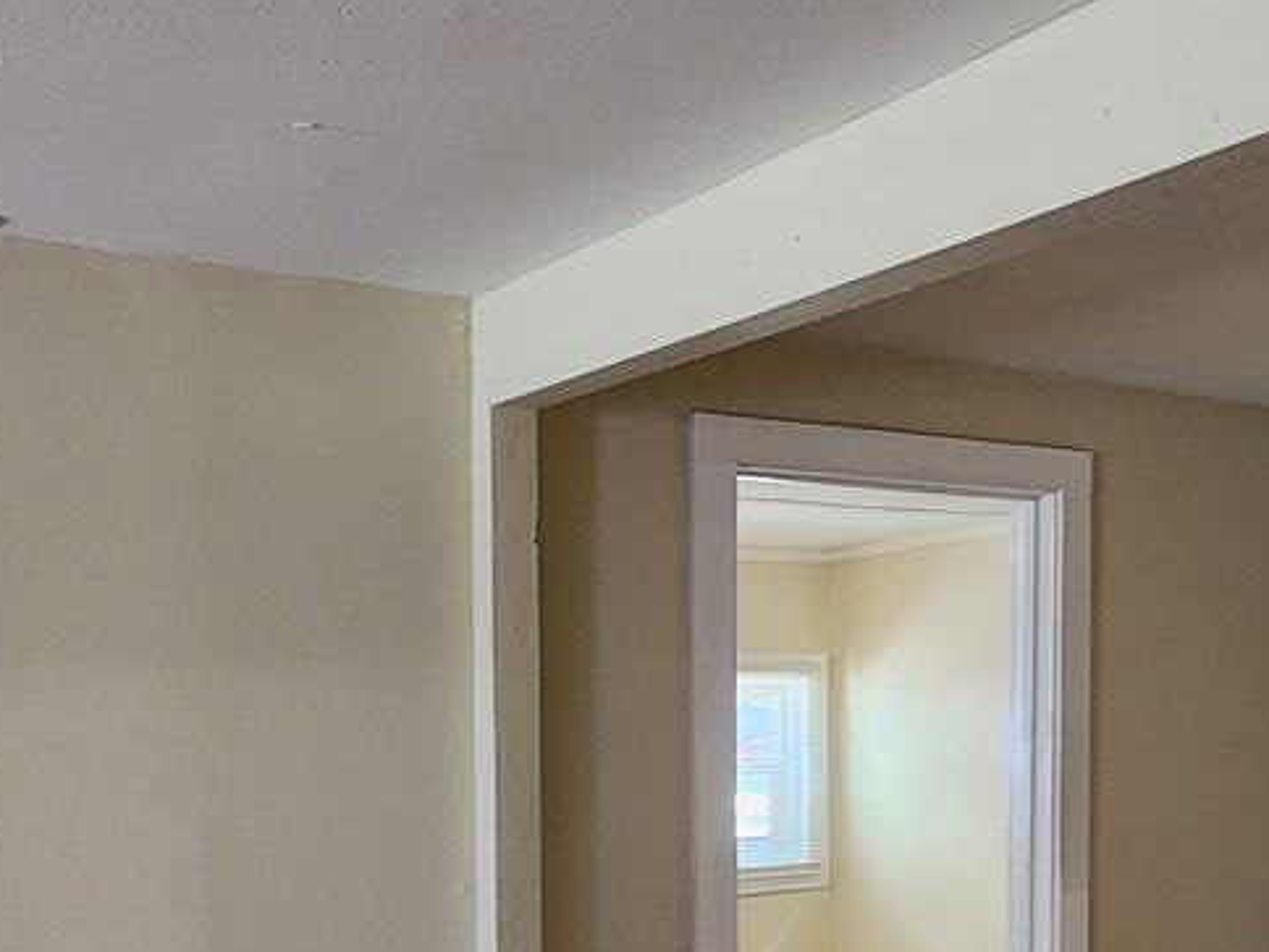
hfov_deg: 43.1
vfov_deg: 32.6
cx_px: 863
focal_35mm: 43
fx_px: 1576
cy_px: 774
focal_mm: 2.2
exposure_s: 1/30
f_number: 2.2
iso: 640
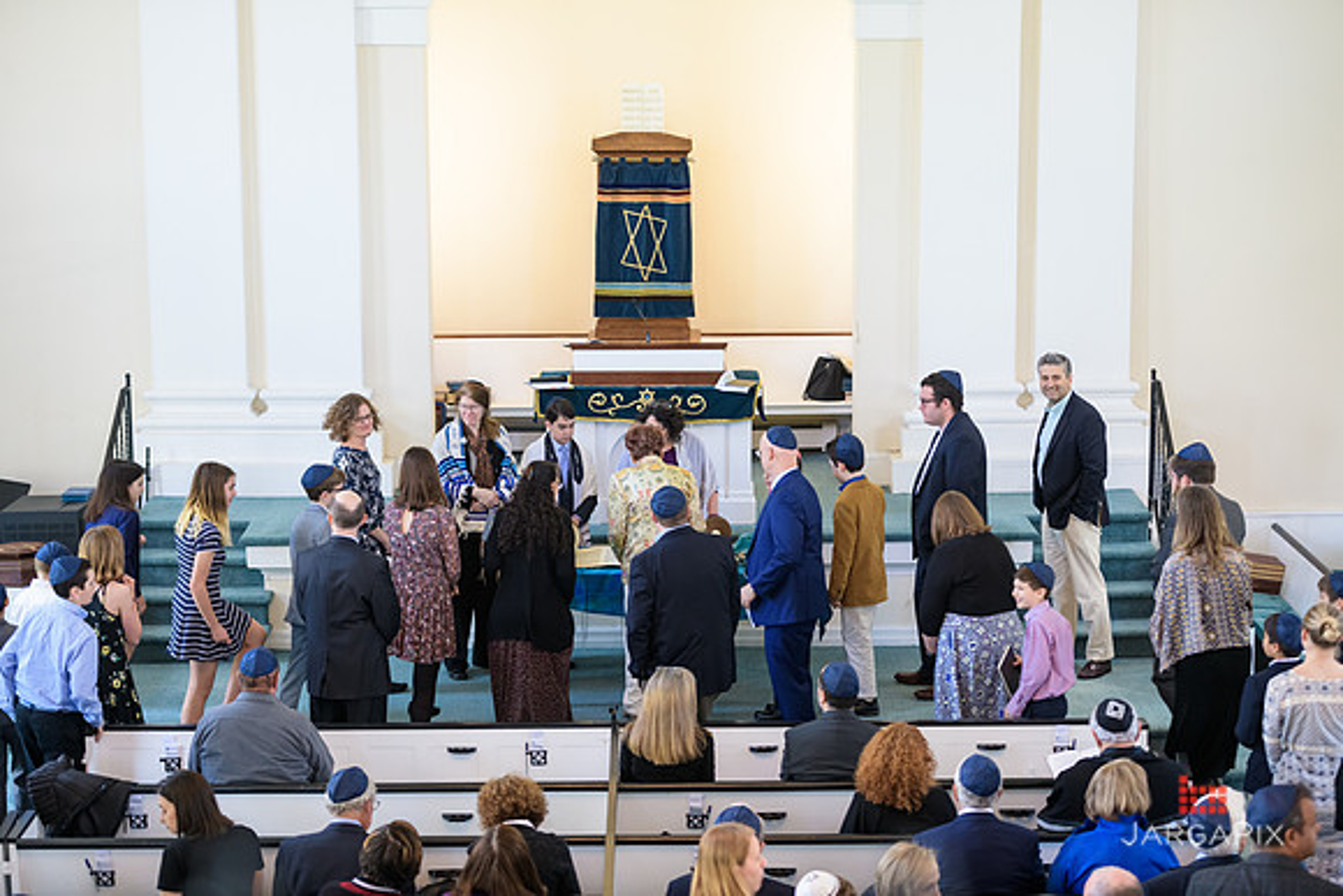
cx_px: 672
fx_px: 2612
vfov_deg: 19.5
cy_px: 448
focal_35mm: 70
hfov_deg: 28.8
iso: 1250
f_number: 3.2
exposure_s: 1/125
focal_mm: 70
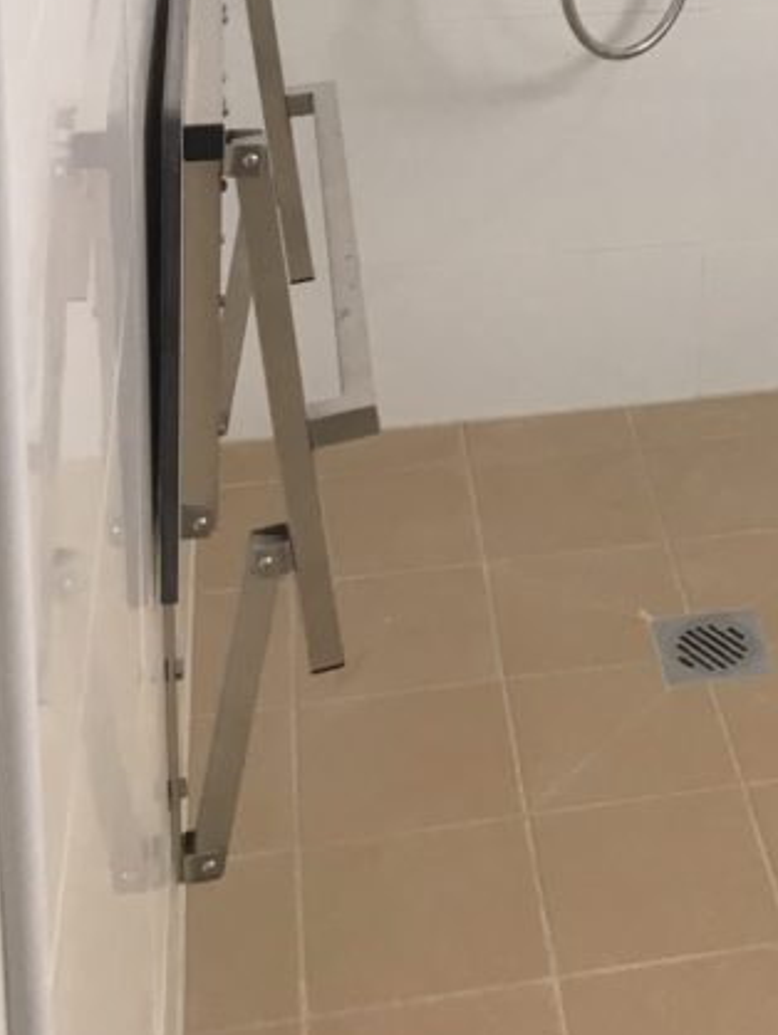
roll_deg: -0.5
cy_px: -198
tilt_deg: -14.2
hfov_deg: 19.8
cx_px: 860
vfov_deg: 24.8
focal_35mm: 71
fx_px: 2125
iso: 25
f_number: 2.2
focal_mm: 4.15
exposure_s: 1/33
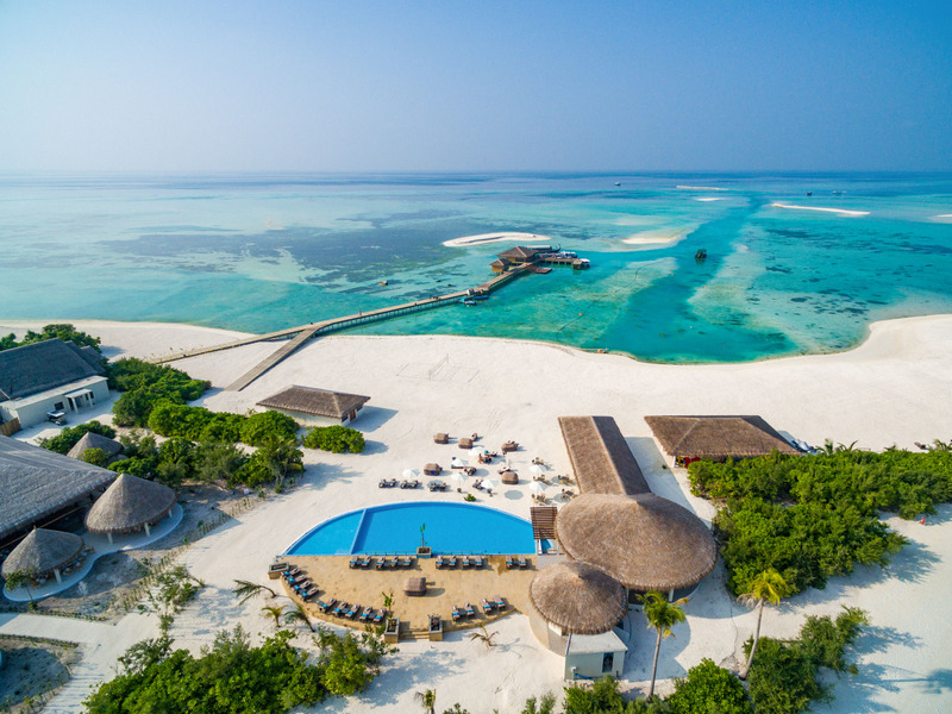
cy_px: 357
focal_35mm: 20
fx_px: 550
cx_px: 476
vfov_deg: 66.0
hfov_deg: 81.7
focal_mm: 3.61
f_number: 2.8
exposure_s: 1/1900
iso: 100
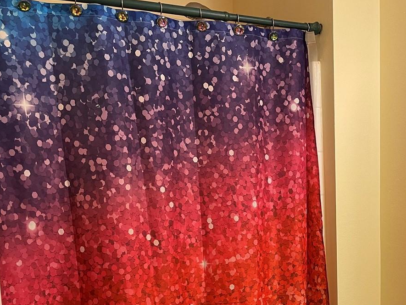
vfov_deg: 29.9
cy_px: 260
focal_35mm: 47
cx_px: 324
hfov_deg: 38.9
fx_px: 551
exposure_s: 1/60
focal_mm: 4.2
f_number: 1.6
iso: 100
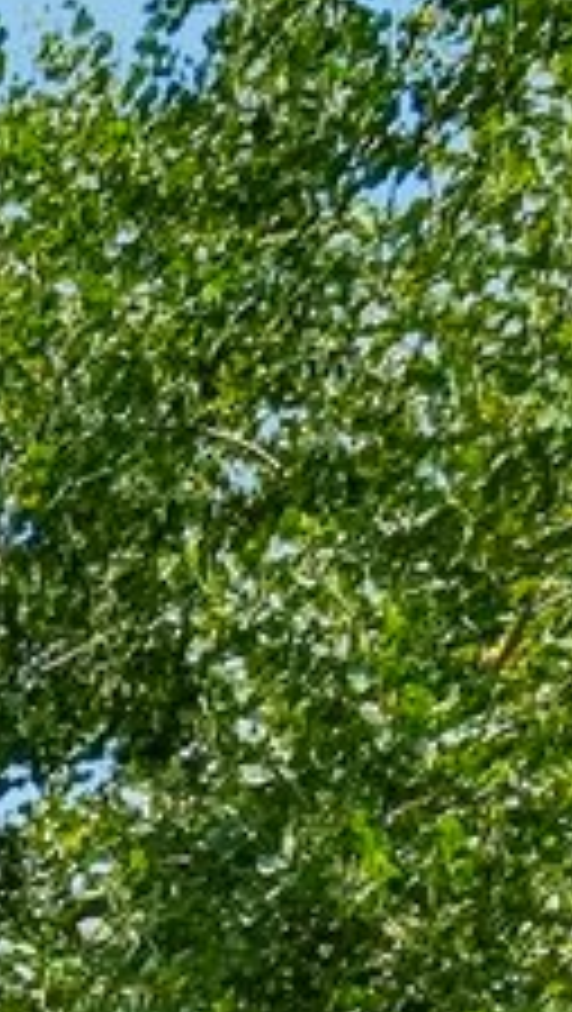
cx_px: -2693
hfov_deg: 5.3
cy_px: 2930
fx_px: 3846
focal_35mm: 143
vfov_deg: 10.8
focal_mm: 10
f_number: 8
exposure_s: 1/2000
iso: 400
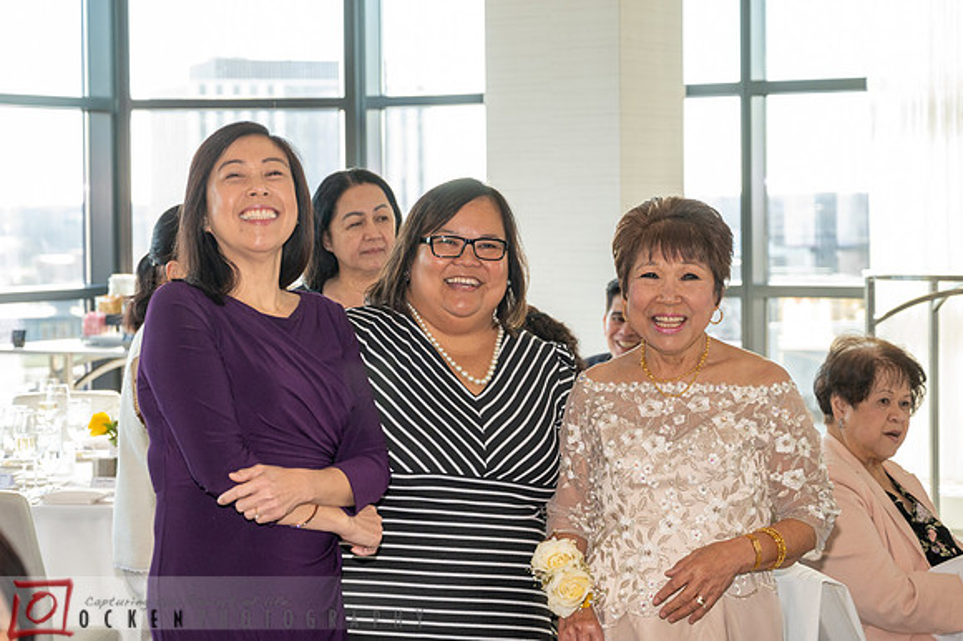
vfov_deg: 16.2
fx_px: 2250
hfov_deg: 24.1
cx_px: 394
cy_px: 251
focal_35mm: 84
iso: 1000
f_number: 5
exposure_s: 1/200
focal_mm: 65
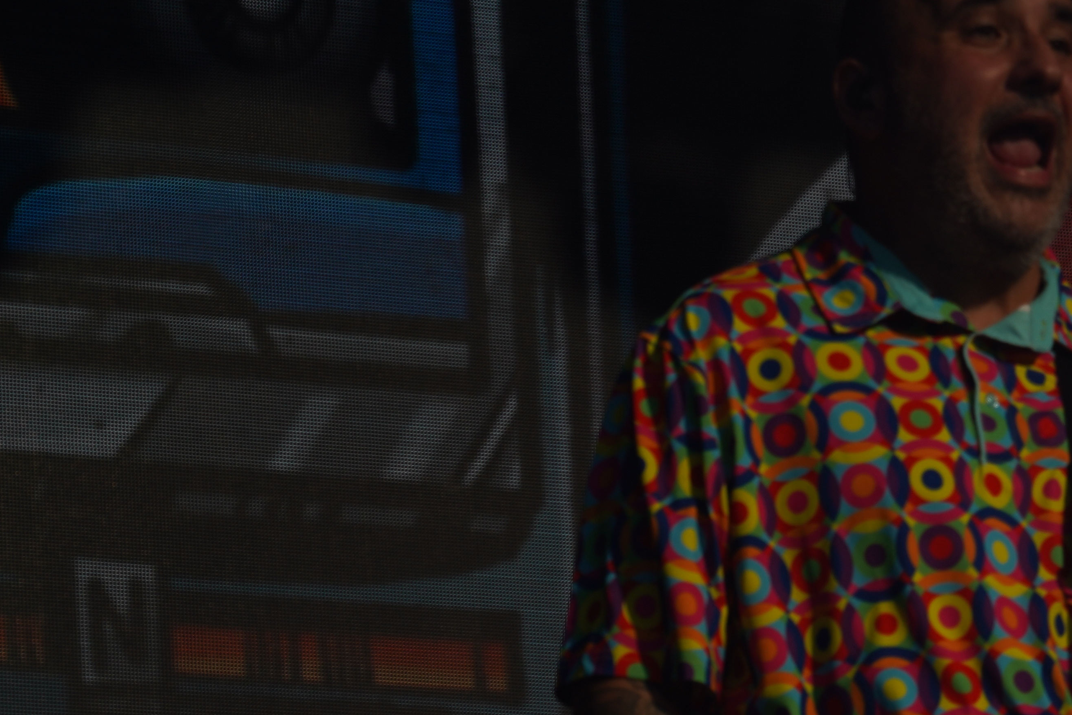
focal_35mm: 240
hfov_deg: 8.5
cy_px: 506
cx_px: 1101
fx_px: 7146
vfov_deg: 5.7
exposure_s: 1/2000
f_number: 8
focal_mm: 105
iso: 100
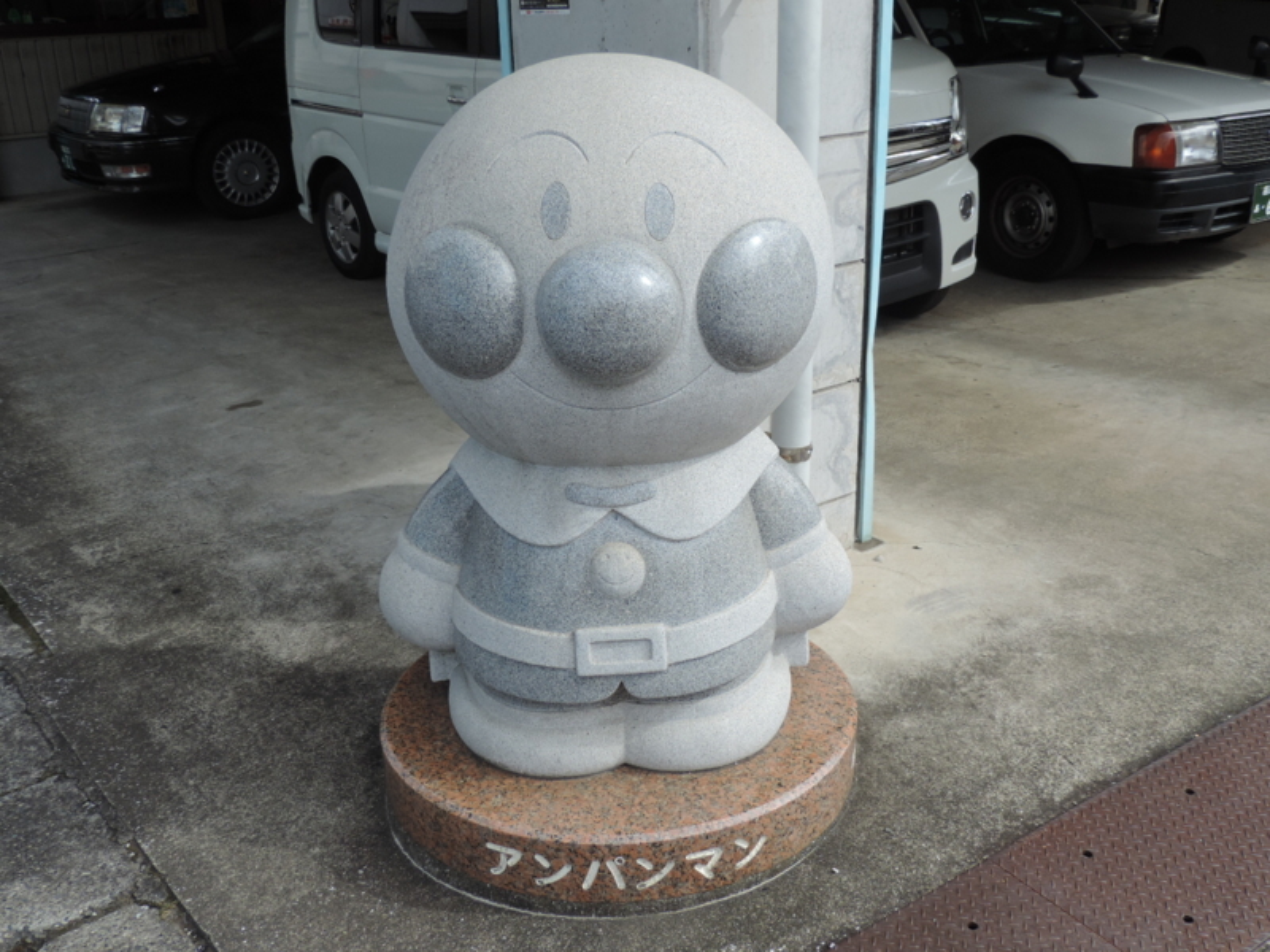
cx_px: 635
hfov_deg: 52.6
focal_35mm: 35
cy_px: 476
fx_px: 1284
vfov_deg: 40.7
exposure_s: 1/640
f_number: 3.3
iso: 80
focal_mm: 6.2
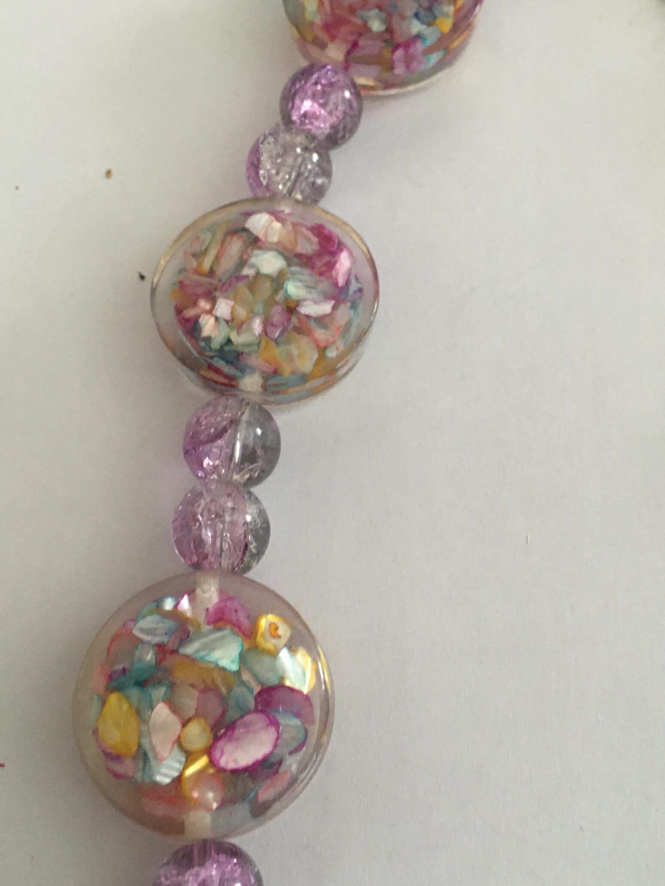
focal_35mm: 36
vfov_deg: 51.3
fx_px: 922
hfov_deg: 39.7
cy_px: 435
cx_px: 334
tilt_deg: -70.7
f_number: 2.2
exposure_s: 1/20
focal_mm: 4.15
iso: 200
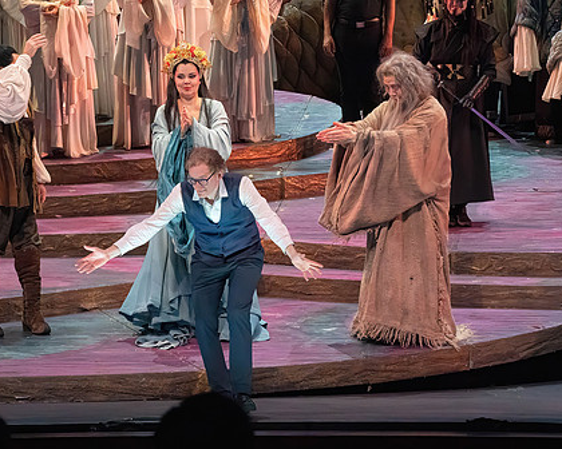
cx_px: 252
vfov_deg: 6.0
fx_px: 4308
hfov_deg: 7.5
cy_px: 205
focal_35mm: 259
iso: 20000
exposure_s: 1/1000
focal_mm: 200
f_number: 10
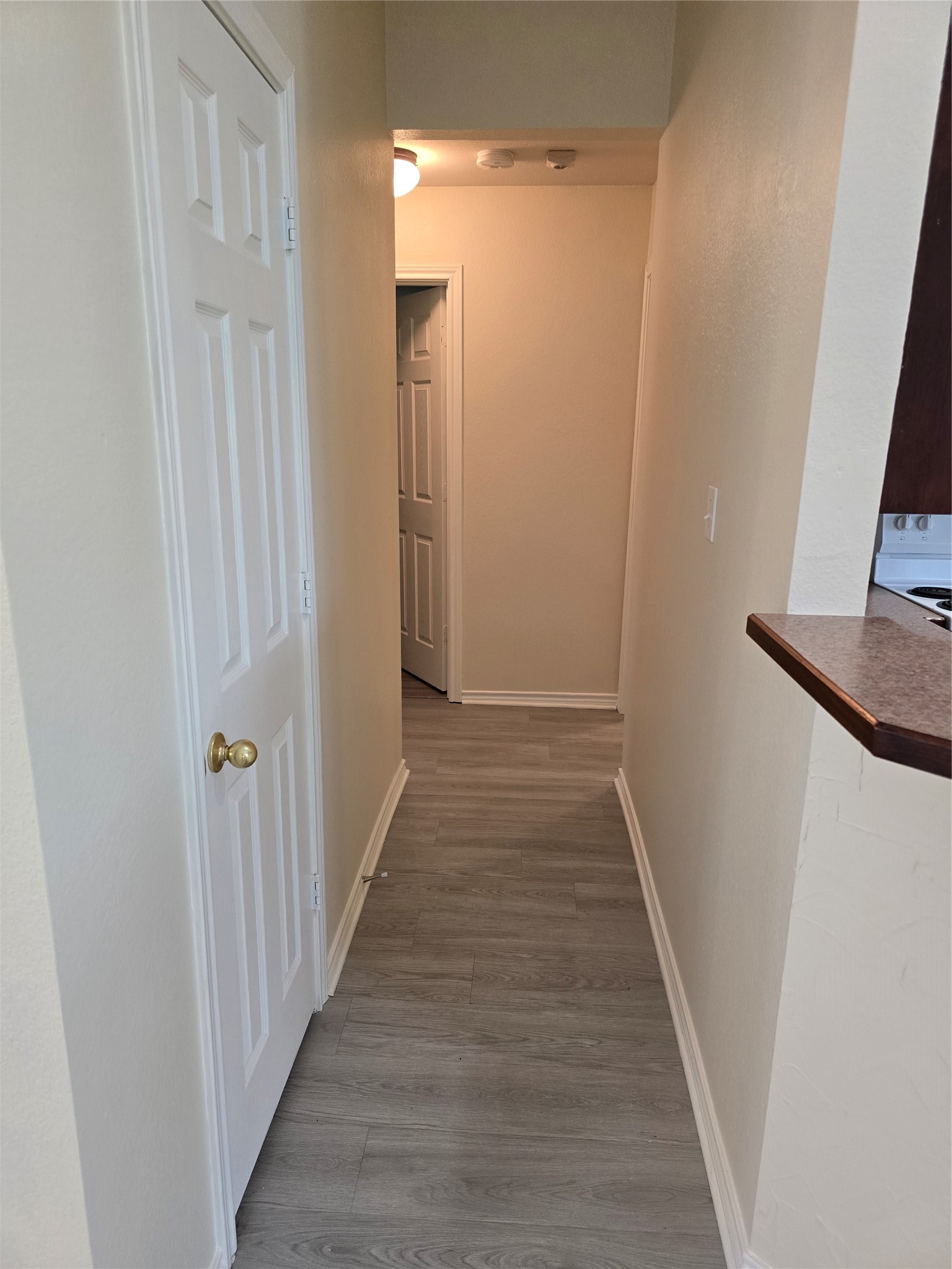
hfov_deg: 58.9
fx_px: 843
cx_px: 476
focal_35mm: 23
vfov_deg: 73.9
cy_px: 634
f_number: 1.7
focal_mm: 6.3
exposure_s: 1/120
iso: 400
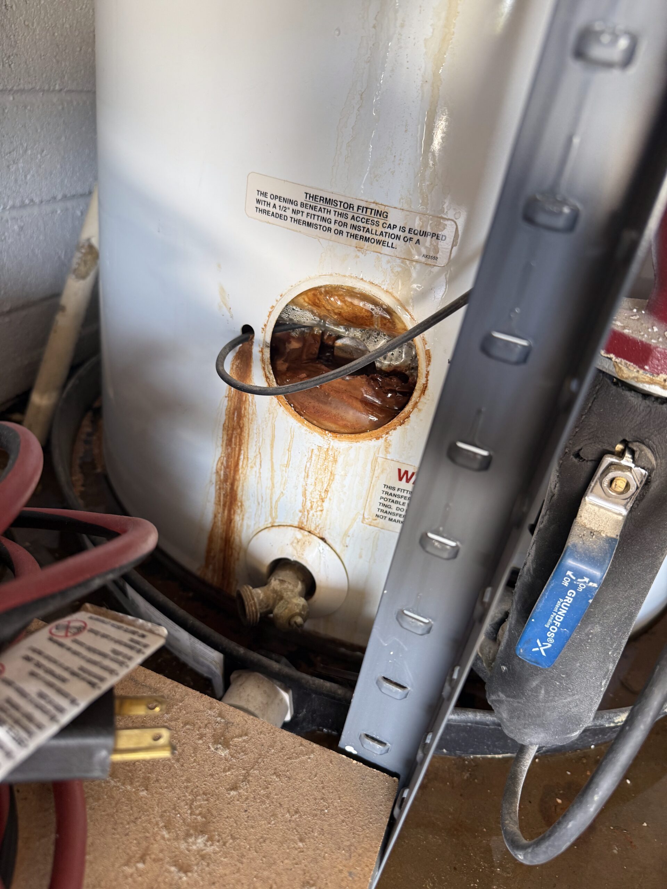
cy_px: 444
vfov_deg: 71.6
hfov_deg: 56.8
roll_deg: -9.5
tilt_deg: -30.8
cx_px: 334
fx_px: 617
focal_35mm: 24
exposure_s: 1/121
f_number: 1.78
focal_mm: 6.76
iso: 125
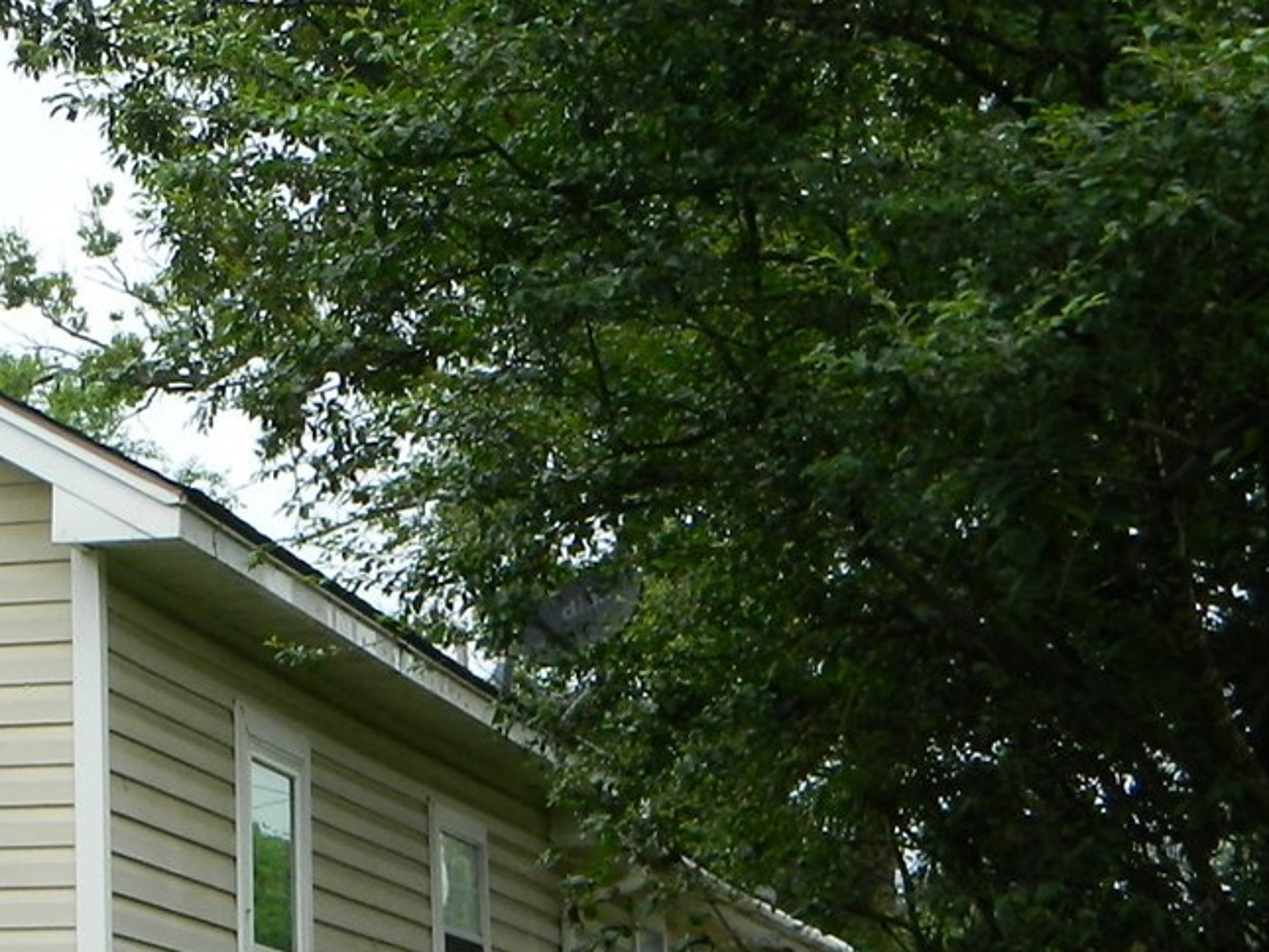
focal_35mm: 122
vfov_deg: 12.1
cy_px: 730
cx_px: -608
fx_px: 4473
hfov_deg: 15.0
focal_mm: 7.3
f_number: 3.5
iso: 80
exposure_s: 1/100
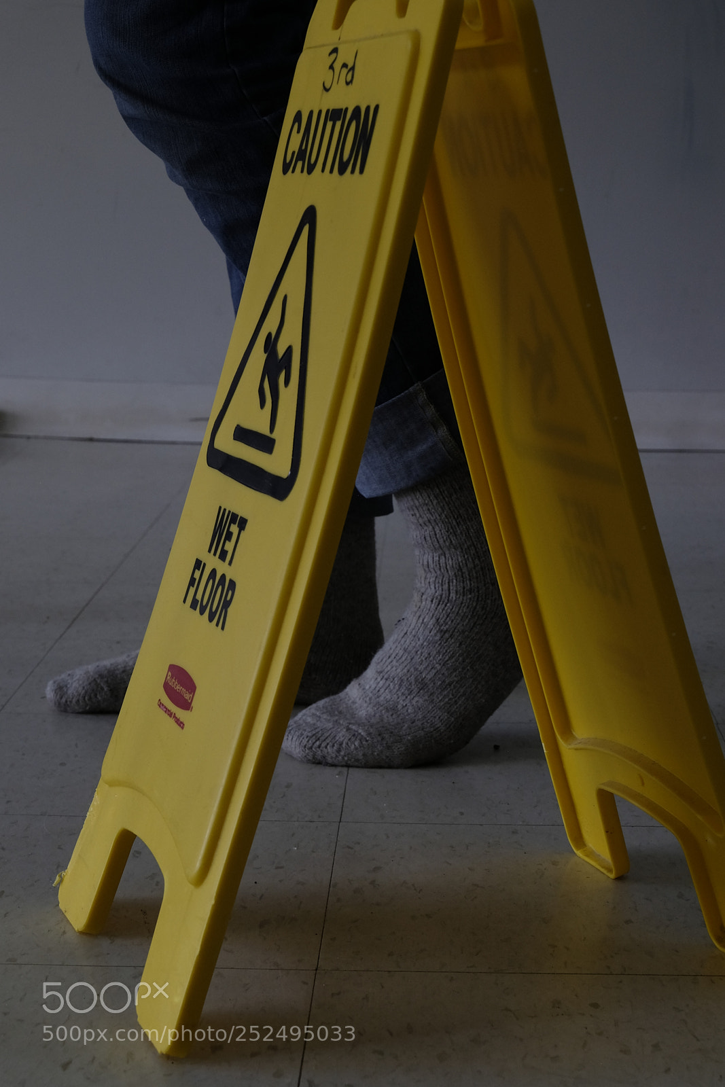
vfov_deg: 27.0
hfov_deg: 18.2
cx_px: 362
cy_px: 544
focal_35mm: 75
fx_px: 2265
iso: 640
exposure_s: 1/60
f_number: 9
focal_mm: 50
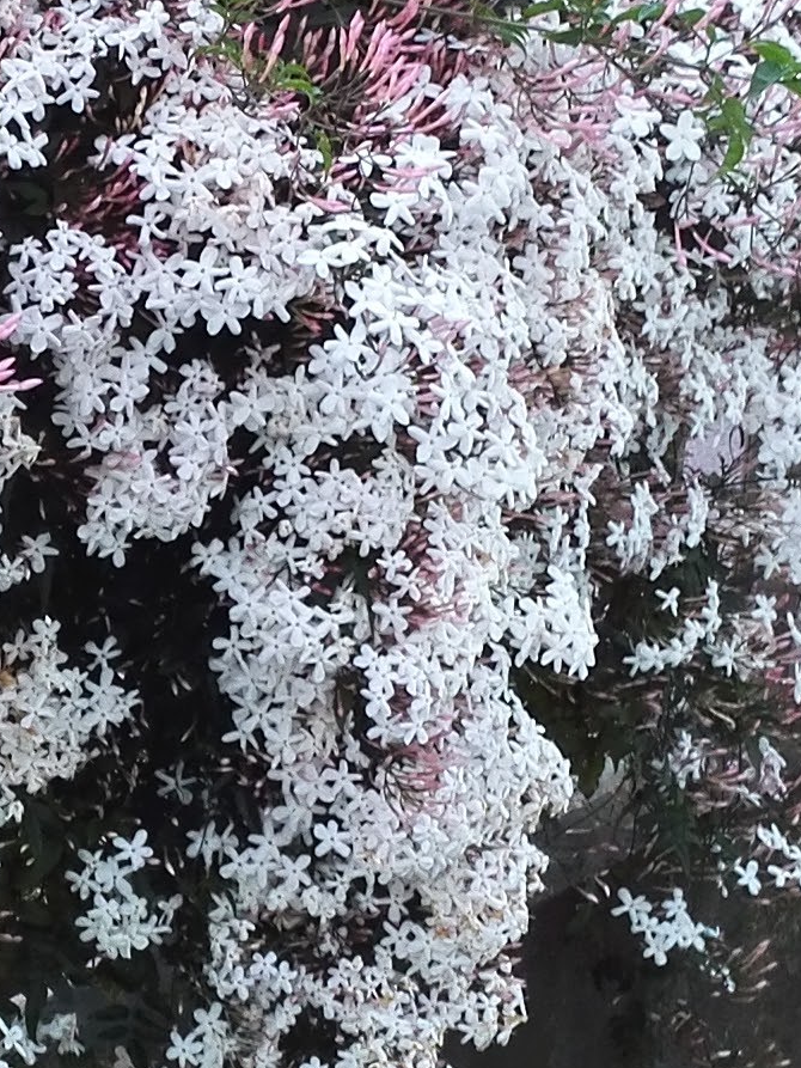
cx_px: -75
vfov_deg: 18.5
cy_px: 501
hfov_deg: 13.7
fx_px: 3270
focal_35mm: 106
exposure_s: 1/50
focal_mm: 3.8
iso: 100
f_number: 2
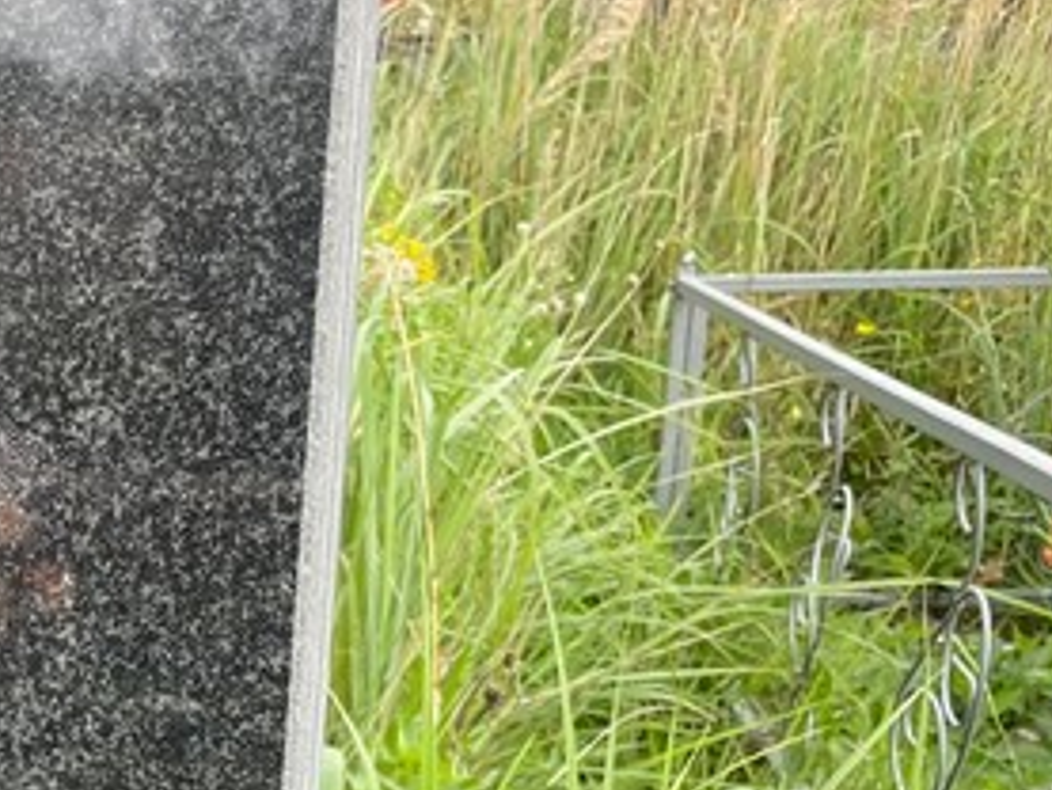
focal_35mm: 75
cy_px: 995
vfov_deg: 18.4
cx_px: -304
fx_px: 2280
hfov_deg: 23.1
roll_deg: +0.9
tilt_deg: -19.5
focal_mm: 4.2
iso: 32
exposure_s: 1/527
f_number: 1.6
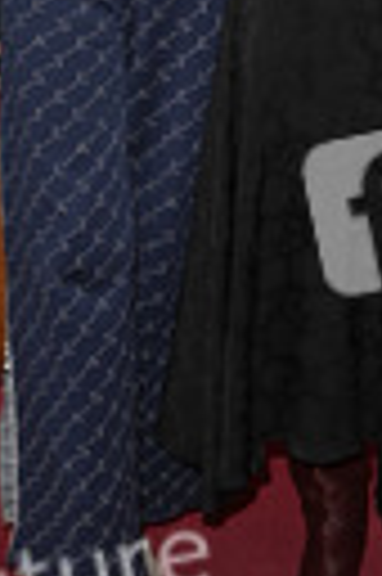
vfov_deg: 18.6
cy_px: -36
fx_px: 1692
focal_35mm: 106
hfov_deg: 12.9
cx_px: 126
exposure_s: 1/160
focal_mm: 34
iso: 500
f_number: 5.6
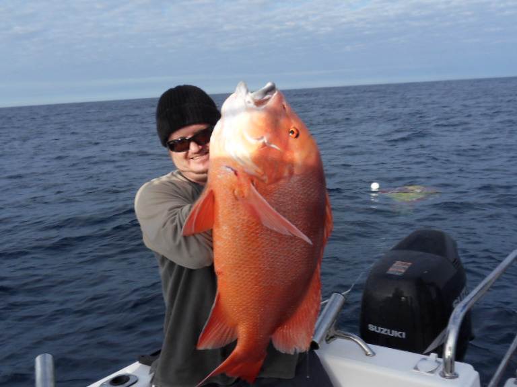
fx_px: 358
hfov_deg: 71.6
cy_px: 194
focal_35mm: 24
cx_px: 258
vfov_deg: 56.8
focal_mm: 4.2
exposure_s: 1/180
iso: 80
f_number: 7.5
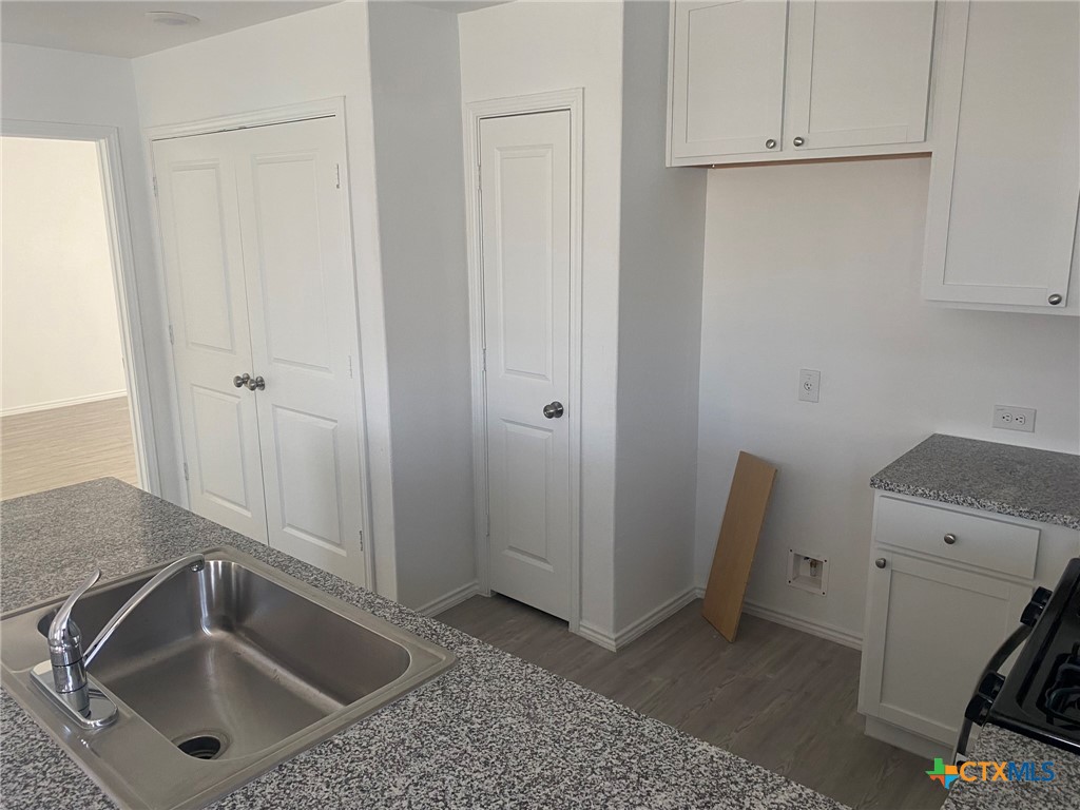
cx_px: 540
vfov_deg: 53.1
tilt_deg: -11.9
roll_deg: +0.3
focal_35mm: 26
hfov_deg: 67.3
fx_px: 811
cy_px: 405
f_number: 1.8
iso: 160
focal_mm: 4.25
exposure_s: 1/60
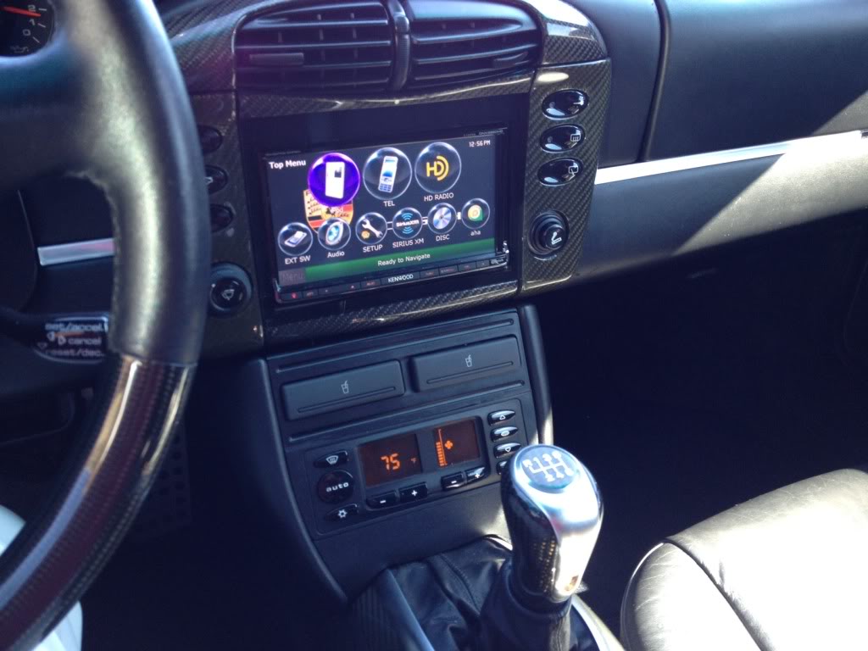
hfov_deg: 52.6
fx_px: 878
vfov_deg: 40.7
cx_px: 434
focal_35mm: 35
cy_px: 326
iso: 50
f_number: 2.4
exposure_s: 1/24
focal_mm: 4.3
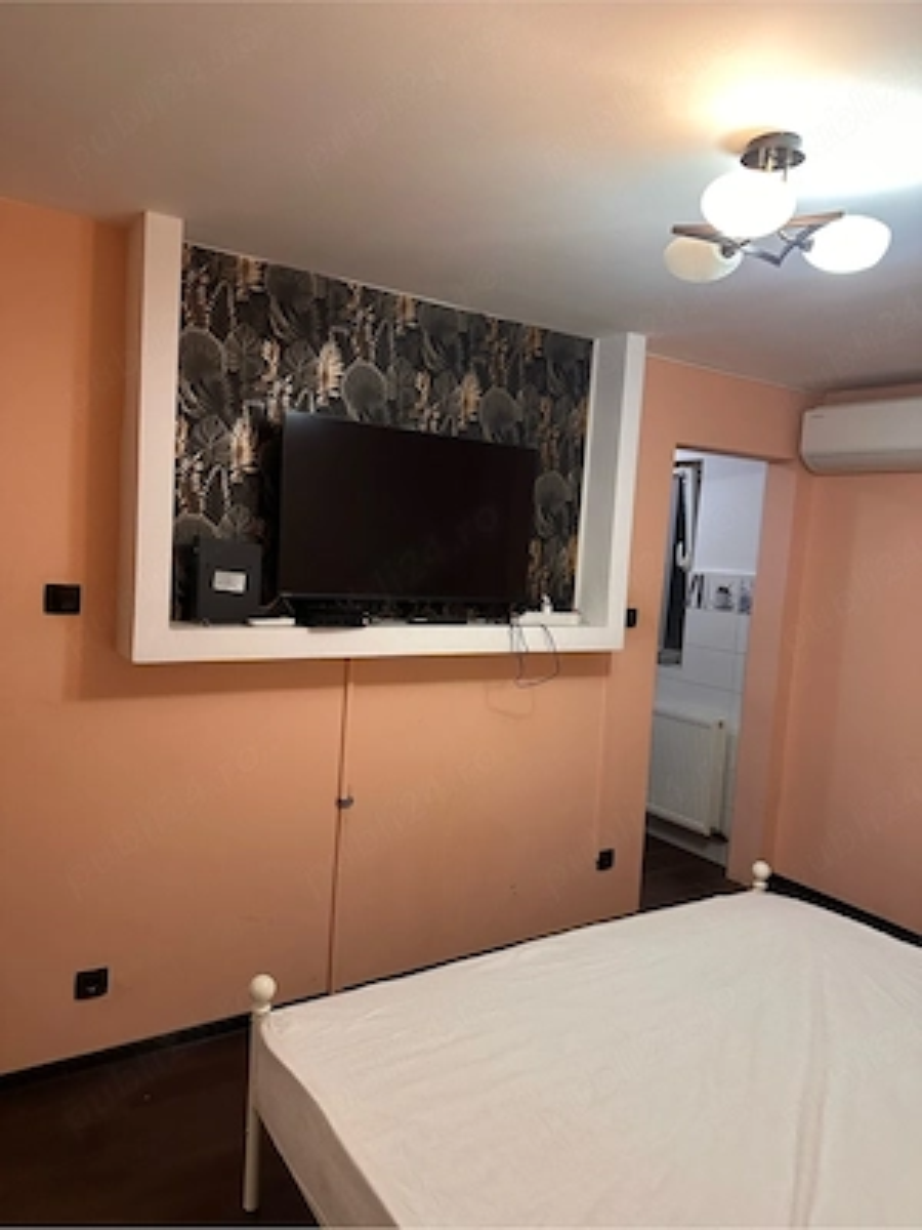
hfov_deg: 56.8
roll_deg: -4.0
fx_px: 852
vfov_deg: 71.6
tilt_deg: -4.0
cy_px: 615
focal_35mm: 24
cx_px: 461
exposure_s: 1/50
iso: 400
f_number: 1.78
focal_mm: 6.86
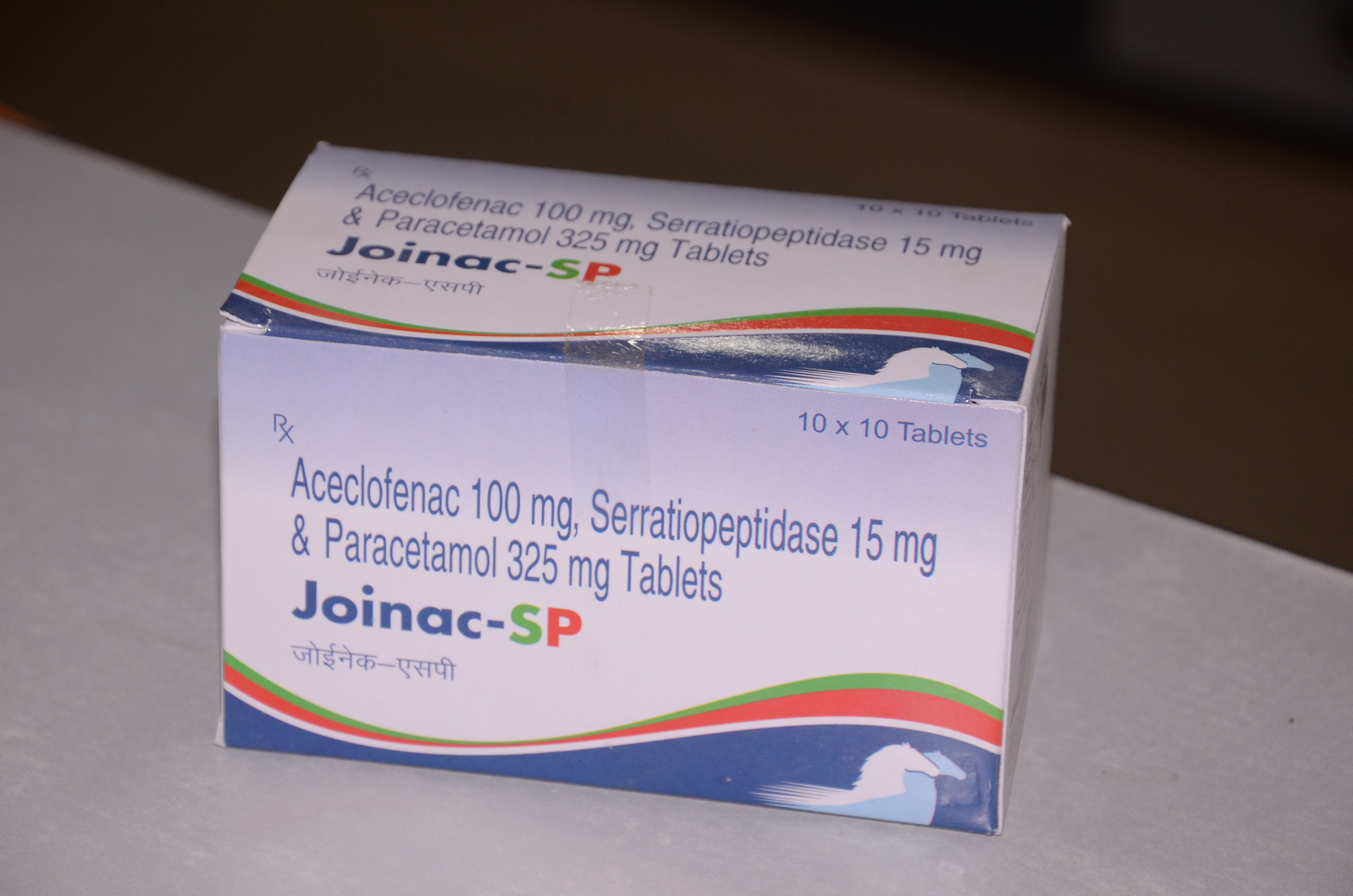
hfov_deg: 13.1
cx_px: 676
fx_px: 5907
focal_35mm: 158
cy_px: 448
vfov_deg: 8.7
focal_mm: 105
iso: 800
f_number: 7.1
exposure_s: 1/125
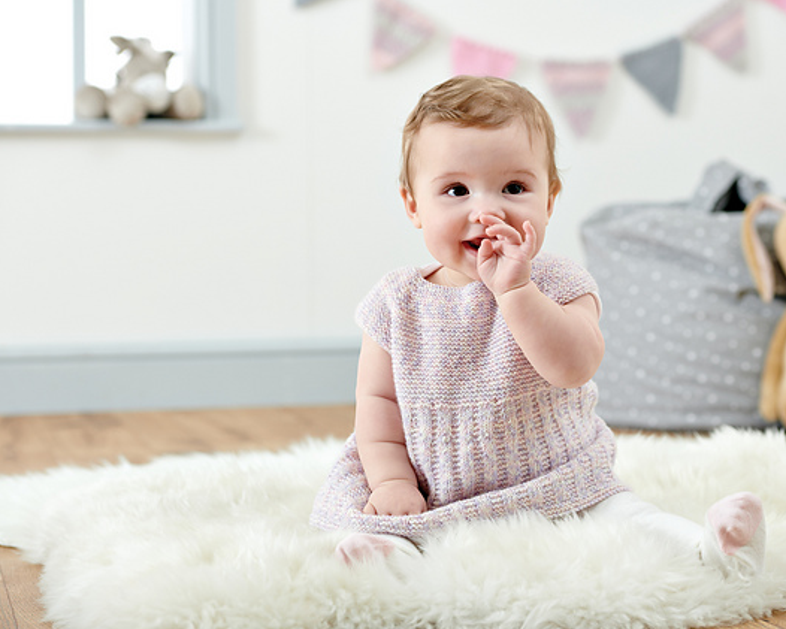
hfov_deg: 23.8
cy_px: 314
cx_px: 429
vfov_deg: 19.2
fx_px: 1861
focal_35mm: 80
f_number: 4.5
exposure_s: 1/200
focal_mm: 70
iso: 100
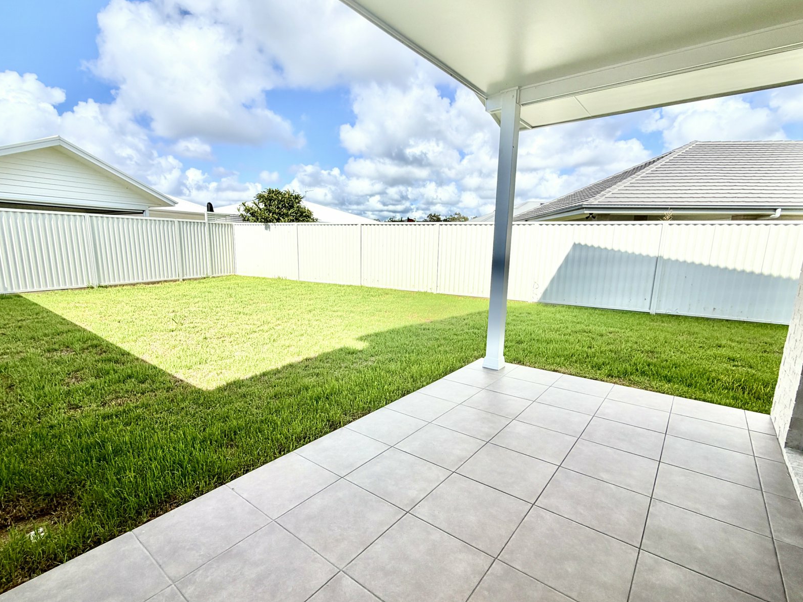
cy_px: 316
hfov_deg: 91.0
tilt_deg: -9.8
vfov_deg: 74.7
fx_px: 394
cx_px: 384
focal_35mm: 17
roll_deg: -0.3
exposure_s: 1/1050
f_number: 2.2
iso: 20
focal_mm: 2.22
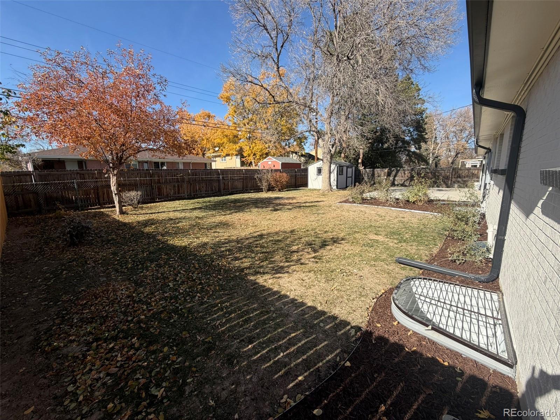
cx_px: 280
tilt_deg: -9.3
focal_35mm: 14
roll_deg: +0.9
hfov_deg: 102.1
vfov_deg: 85.7
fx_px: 226
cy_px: 210
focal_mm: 2.22
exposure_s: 1/770
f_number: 2.2
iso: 32
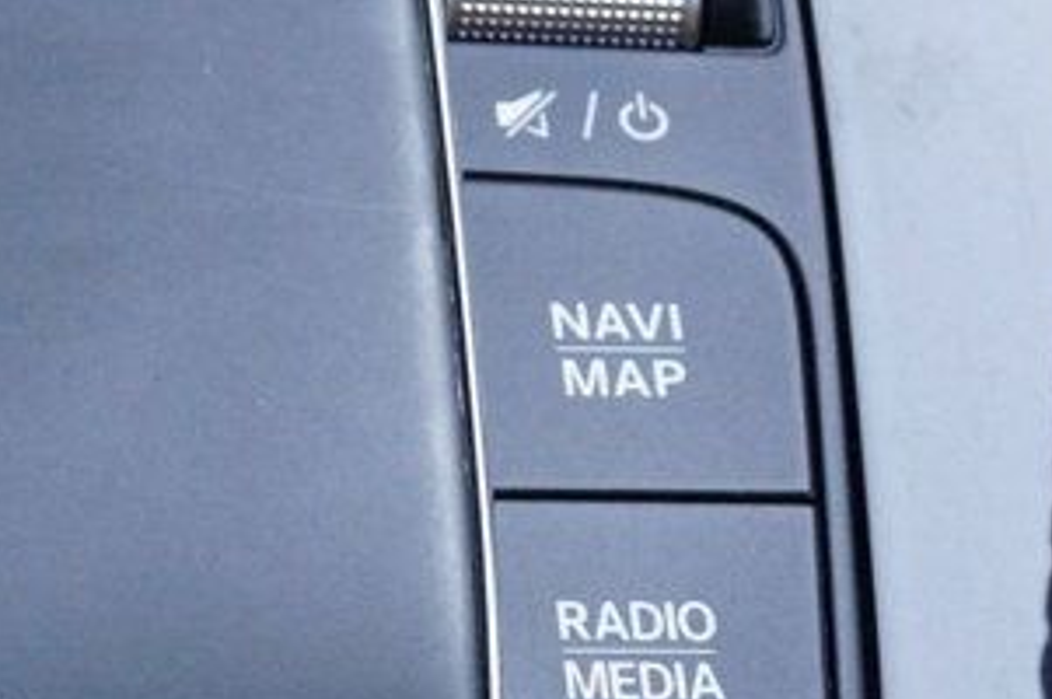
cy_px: 509
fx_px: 5216
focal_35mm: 179
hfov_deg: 11.3
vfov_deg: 7.7
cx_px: -252
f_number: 9
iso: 6400
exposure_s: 1/250
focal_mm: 35
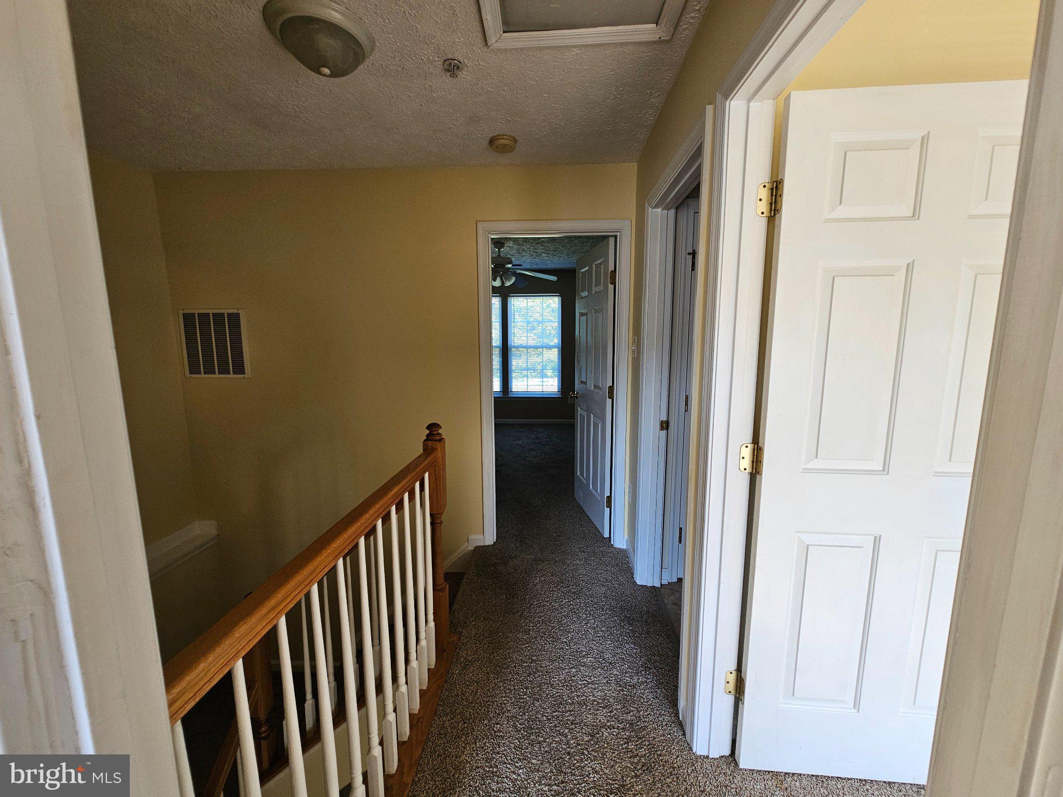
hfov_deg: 106.2
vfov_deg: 89.9
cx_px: 532
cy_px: 398
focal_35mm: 13
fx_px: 399
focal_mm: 2.2
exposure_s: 1/77.4
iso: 64
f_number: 2.2
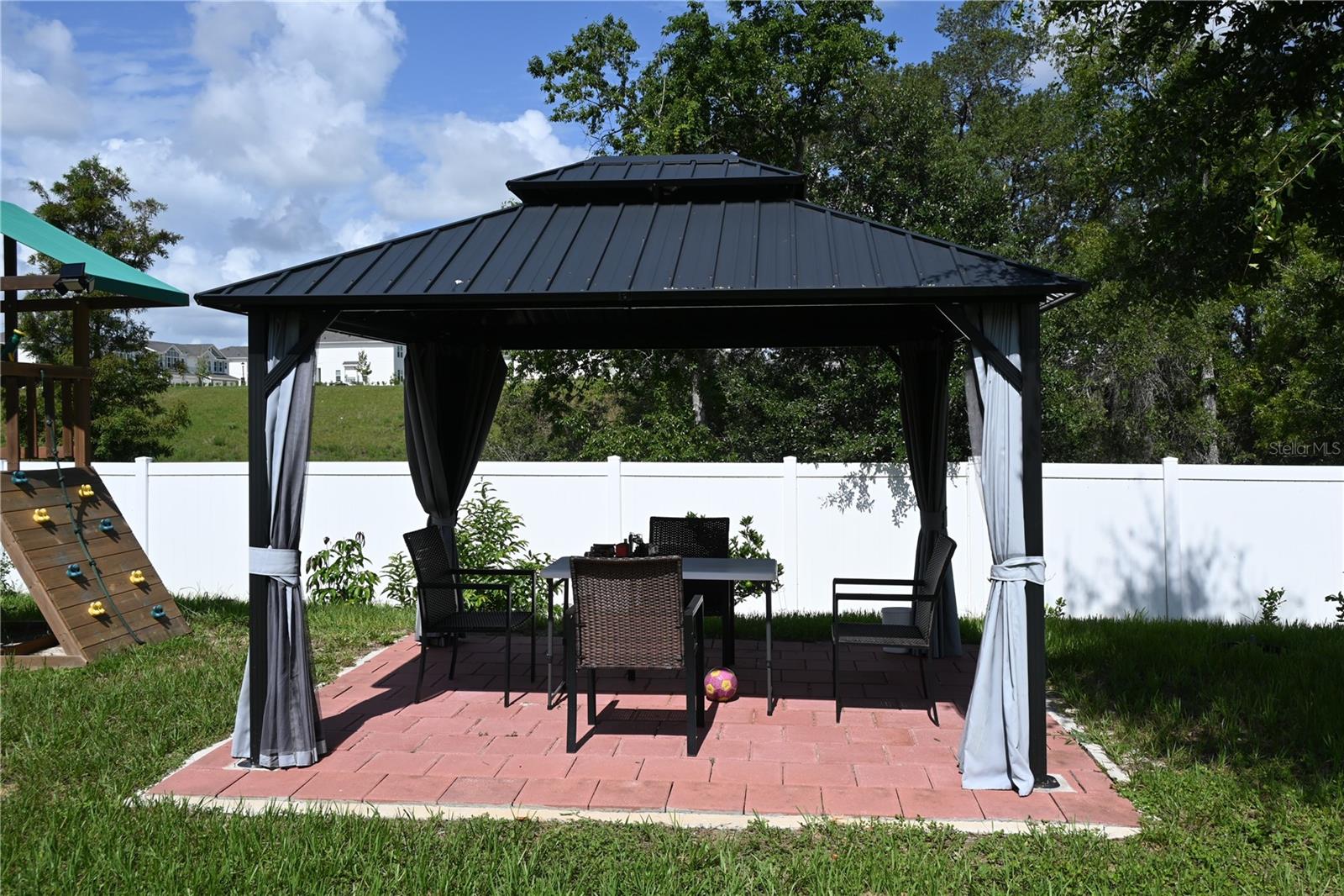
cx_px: 672
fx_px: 1120
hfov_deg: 61.9
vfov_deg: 43.6
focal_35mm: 30
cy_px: 448
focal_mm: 20
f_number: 8
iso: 100
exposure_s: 1/500
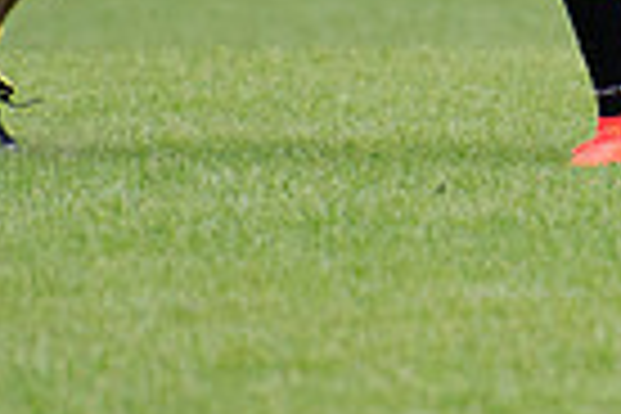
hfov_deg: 1.6
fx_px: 21751
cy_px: -344
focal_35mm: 1261
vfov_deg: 1.1
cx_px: 904
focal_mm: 300
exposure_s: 1/500
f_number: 5.6
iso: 1600
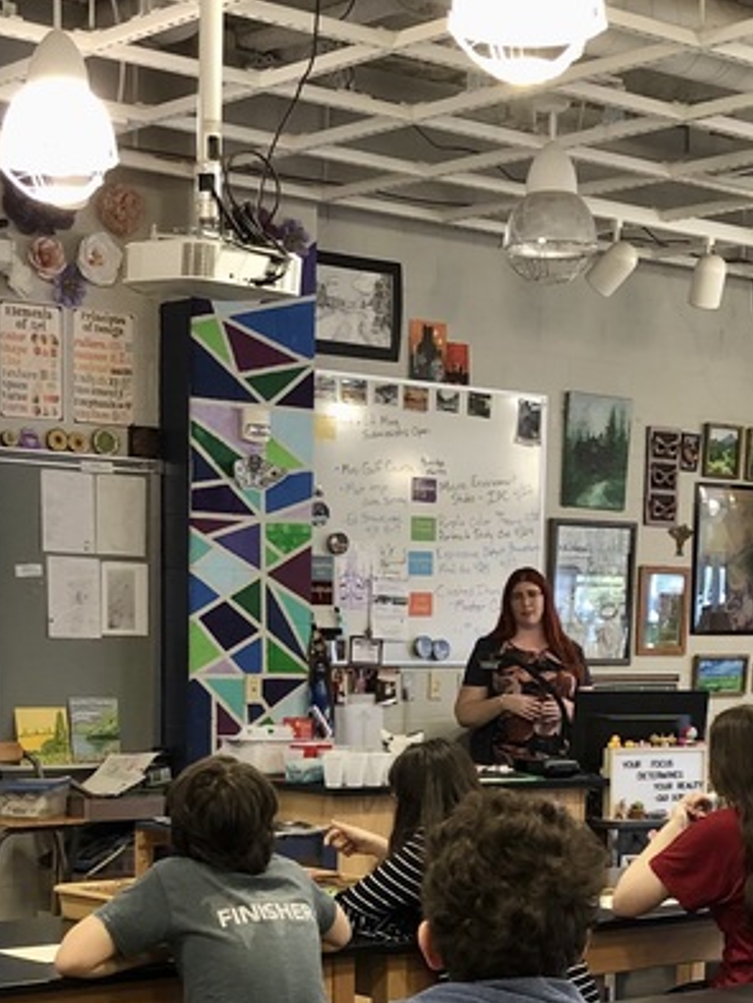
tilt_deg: -5.3
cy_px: 870
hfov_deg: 20.2
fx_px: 2116
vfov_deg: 25.9
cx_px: 391
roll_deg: -0.2
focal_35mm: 73
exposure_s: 1/24
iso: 40
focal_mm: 3.99
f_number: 1.8
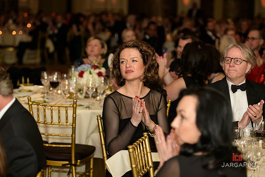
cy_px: 88
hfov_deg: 22.1
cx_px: 132
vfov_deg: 14.9
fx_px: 677
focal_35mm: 92
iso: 1250
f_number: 3.2
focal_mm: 92
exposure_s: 1/125
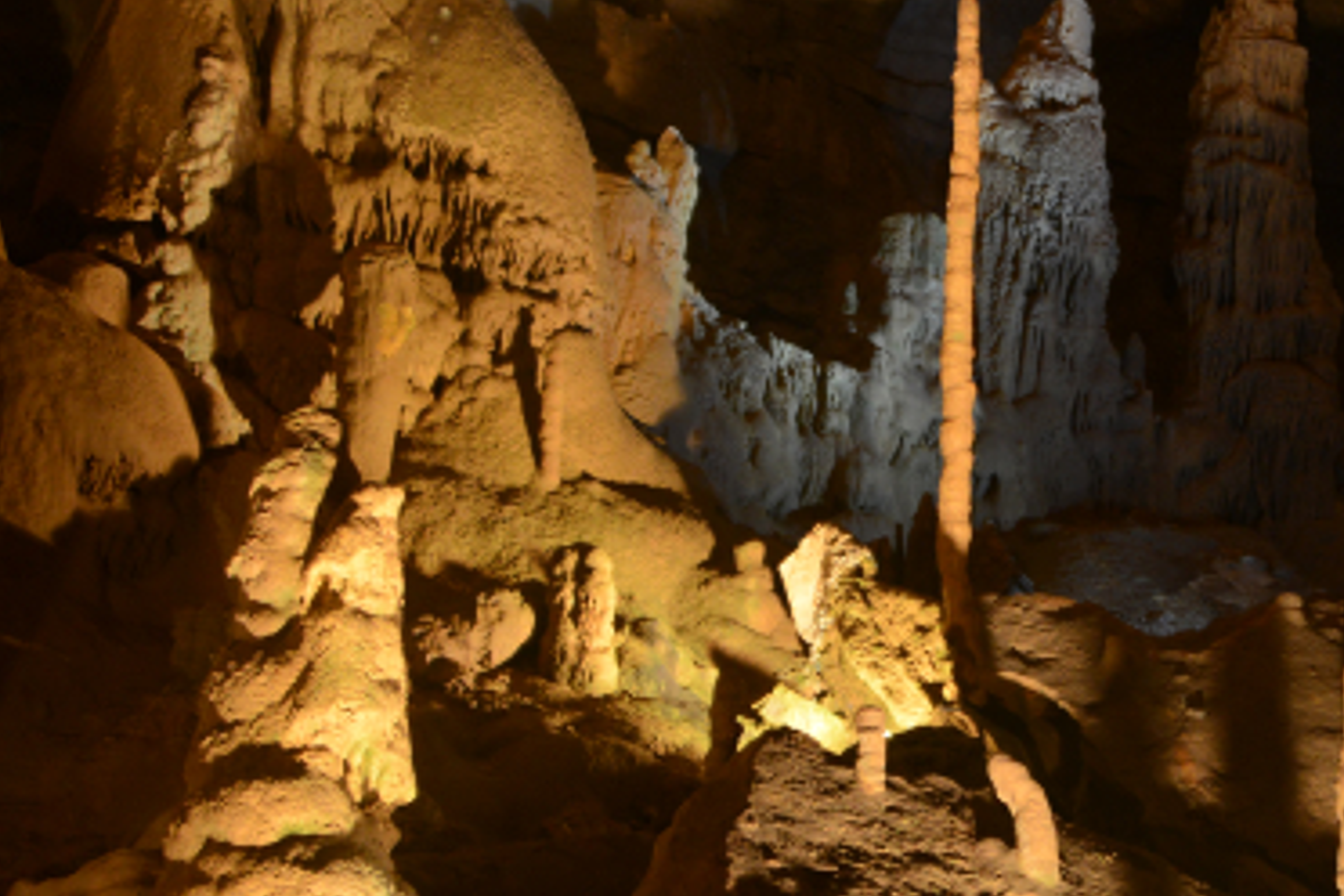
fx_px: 3210
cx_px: 1369
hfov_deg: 22.6
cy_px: 305
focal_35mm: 86
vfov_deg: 15.9
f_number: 3.5
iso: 800
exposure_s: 1/2
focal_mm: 32
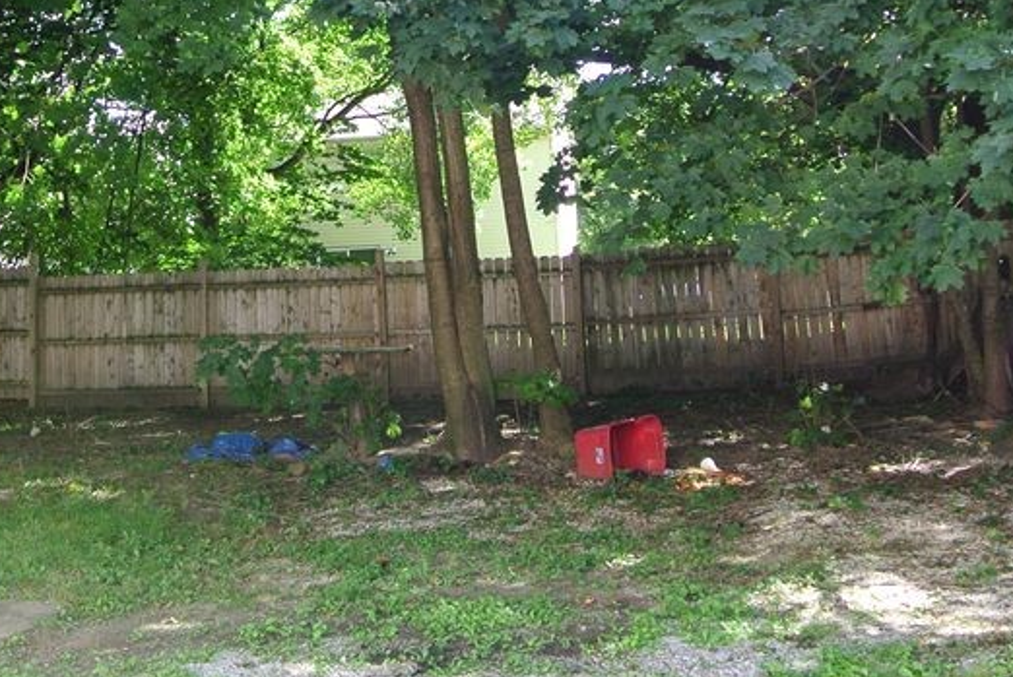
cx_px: 375
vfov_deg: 25.3
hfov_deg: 37.2
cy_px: 179
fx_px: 1493
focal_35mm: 53
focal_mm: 10
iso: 100
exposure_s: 1/60
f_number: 3.5
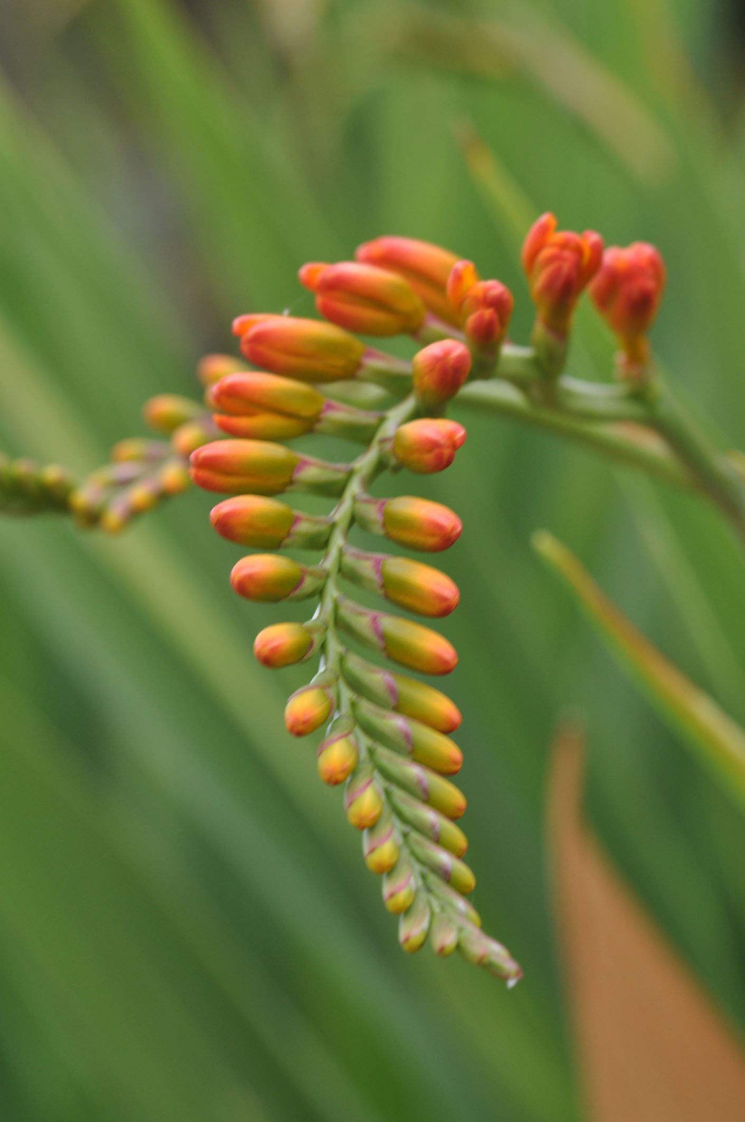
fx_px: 4902
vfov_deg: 13.1
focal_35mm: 158
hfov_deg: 8.7
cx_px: 372
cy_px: 561
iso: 360
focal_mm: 105
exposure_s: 1/125
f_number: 8
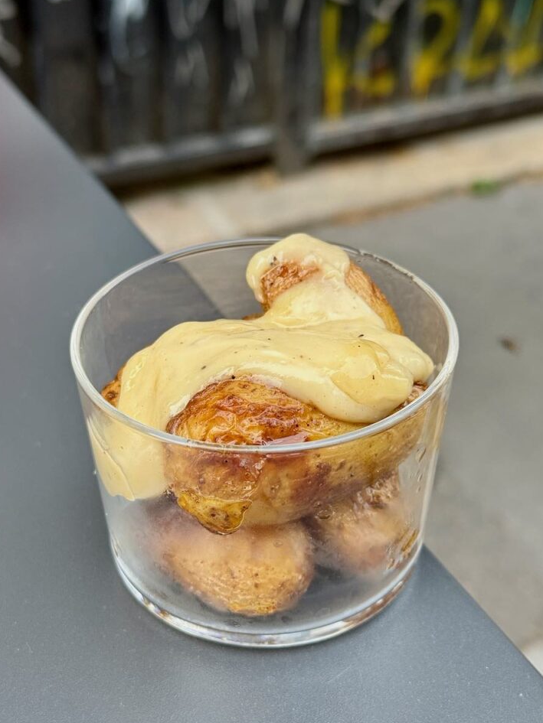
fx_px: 1087
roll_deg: -1.4
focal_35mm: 52
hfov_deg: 28.0
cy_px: 350
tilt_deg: -34.3
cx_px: 264
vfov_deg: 36.8
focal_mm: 6.76
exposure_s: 1/121
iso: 50
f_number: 1.78
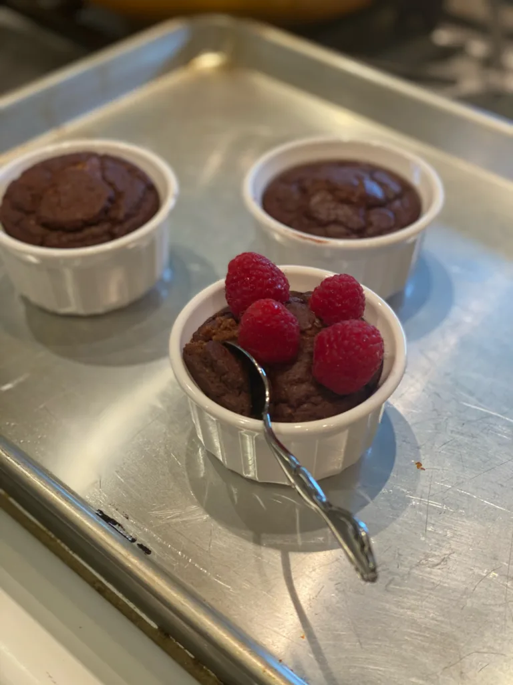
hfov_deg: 28.0
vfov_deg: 36.8
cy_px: 342
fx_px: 1028
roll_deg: +1.0
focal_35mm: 52
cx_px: 256
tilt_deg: -41.2
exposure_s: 1/60
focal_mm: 6
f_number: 2
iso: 125
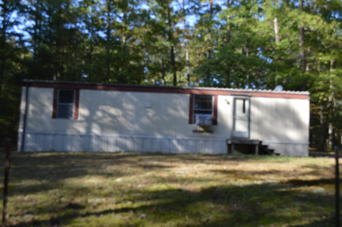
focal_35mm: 42
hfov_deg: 46.4
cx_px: 171
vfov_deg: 31.8
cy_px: 114
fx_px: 399
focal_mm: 28
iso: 125
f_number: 5.6
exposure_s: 1/125
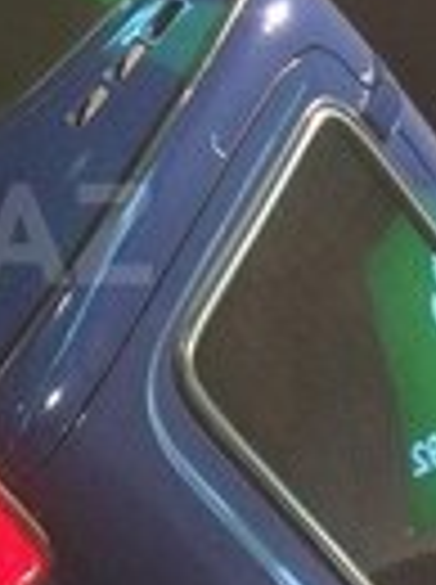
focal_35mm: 111
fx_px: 1870
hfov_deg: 12.7
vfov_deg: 17.7
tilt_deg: -1.4
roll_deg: -44.4
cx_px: -193
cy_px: 234
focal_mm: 4.15
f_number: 2.2
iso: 250
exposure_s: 1/33
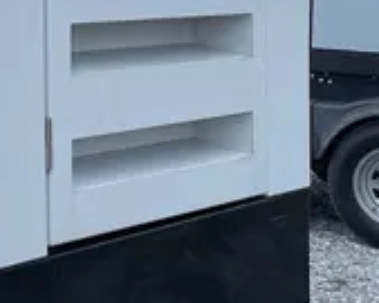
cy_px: 3
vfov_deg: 13.8
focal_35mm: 110
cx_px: -182
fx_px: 1233
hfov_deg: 16.1
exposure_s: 1/4831
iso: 50
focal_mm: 4.2
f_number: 1.6
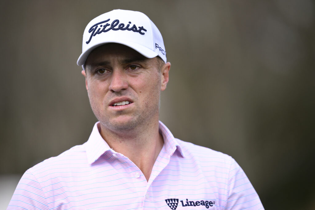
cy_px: 105
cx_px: 158
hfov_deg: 5.2
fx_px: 3500
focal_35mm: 400
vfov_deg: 3.4
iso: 320
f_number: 2.8
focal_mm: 400
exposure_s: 1/1600
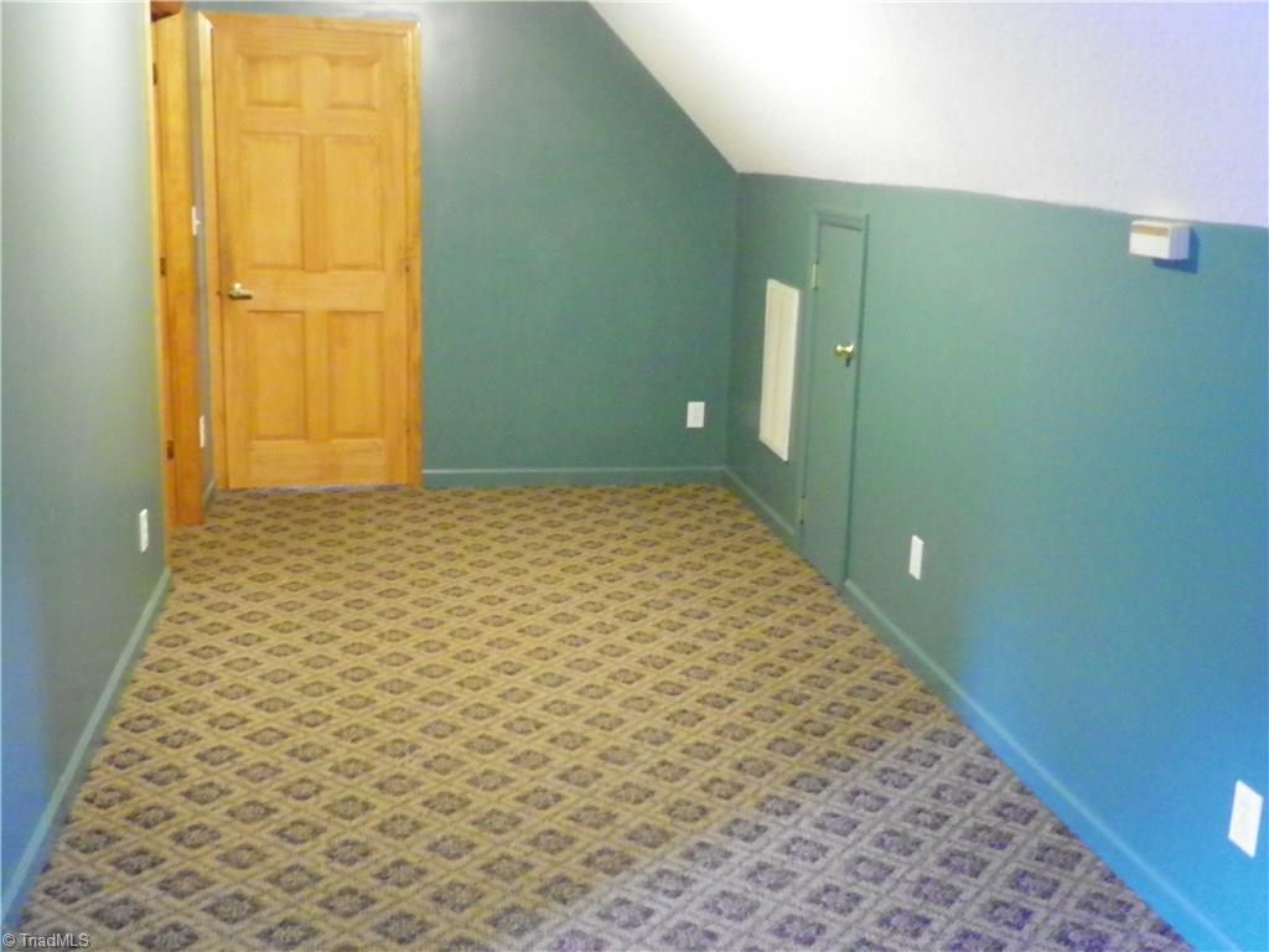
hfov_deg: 47.9
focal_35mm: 39
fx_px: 1430
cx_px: 634
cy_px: 476
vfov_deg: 36.8
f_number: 3.2
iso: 800
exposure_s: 1/4
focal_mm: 6.9
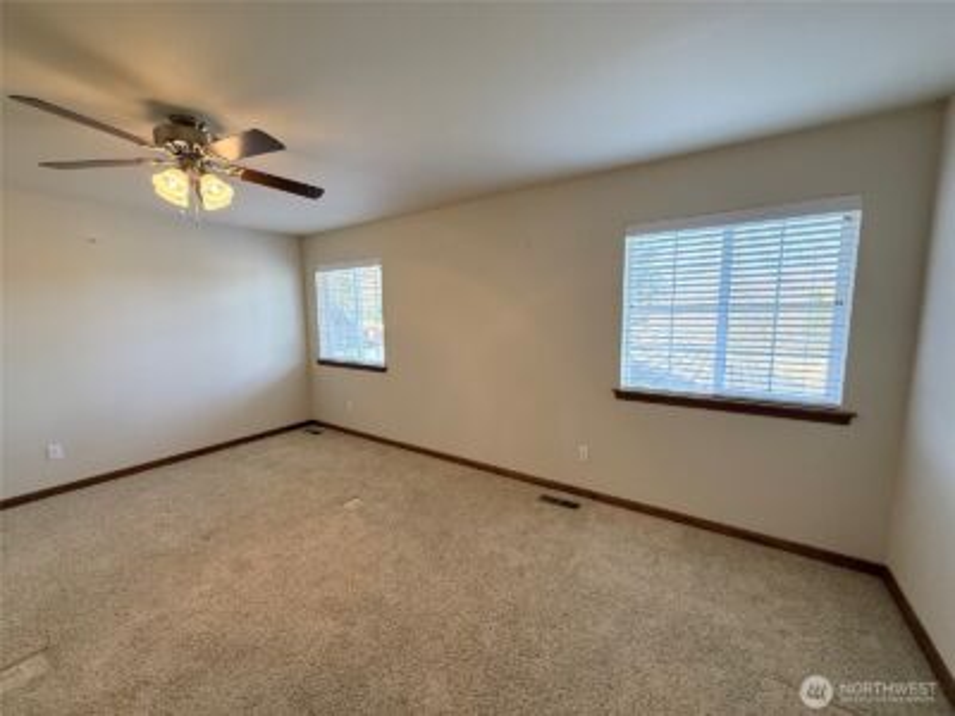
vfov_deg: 85.7
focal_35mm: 14
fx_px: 386
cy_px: 358
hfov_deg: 102.1
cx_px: 478
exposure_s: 1/120
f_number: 2.2
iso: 250
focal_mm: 2.22
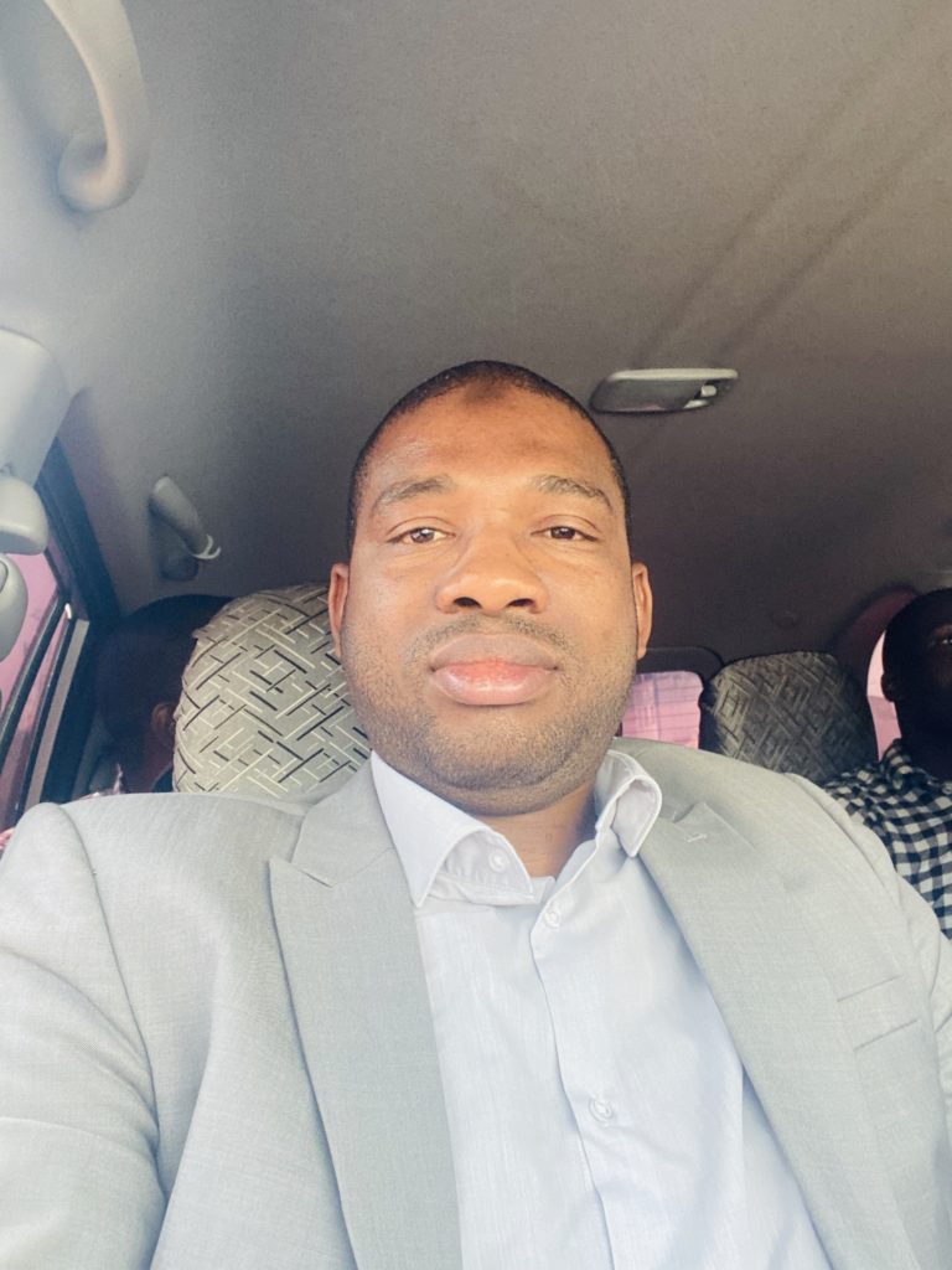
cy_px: 635
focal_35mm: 30
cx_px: 476
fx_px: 1100
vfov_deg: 60.0
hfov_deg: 46.8
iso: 160
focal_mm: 2.71
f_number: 2.2
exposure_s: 1/60
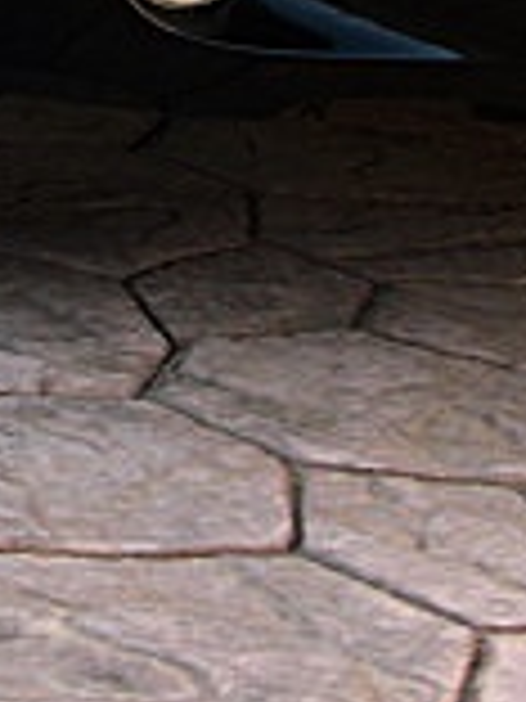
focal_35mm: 148
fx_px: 2999
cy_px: -346
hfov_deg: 10.0
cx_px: 121
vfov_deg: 12.7
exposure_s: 1/80
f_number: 2.8
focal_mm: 6.3
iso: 50
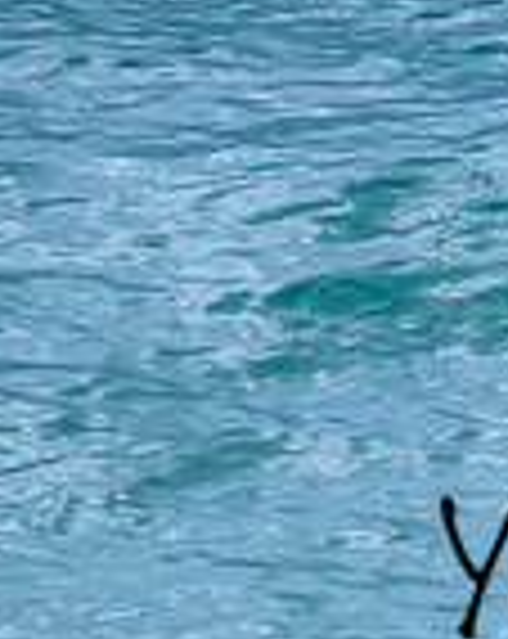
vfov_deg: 0.7
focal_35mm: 2948
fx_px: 55583
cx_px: 961
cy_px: 366
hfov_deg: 0.5
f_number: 8
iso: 1400
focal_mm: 560
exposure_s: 1/2000
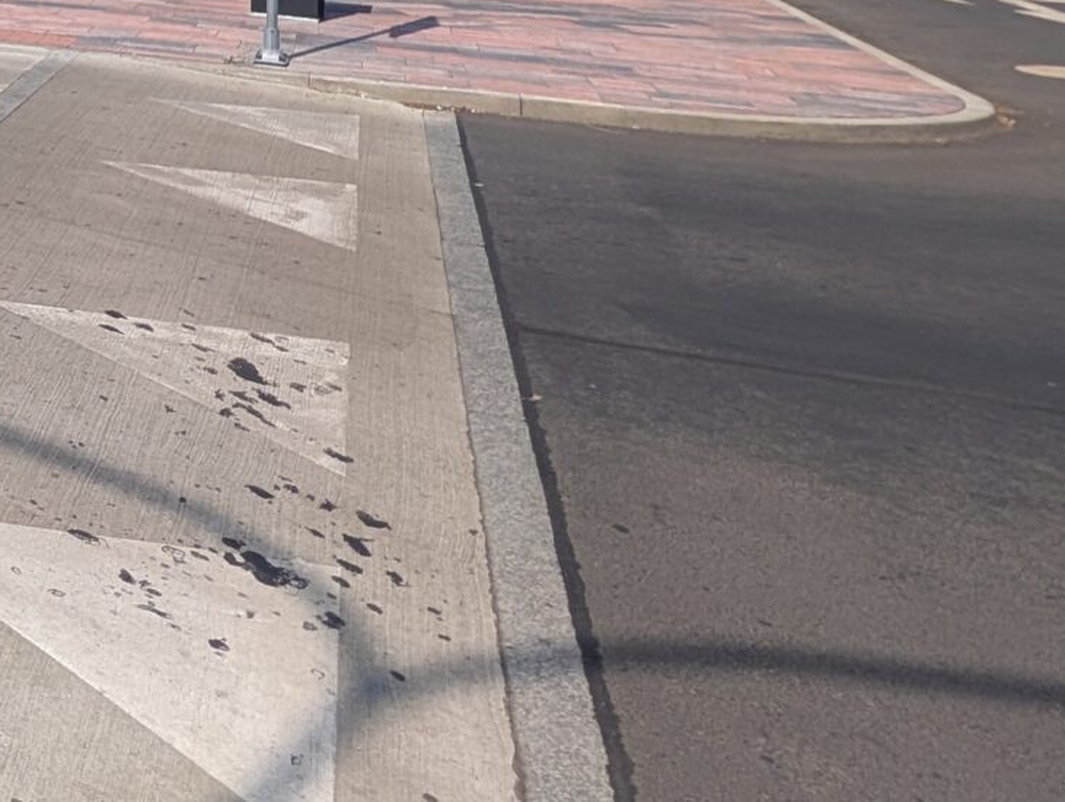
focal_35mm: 42
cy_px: -239
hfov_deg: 30.2
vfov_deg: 28.4
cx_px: -456
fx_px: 1295
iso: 56
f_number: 1.7
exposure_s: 1/3436
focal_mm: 2.02
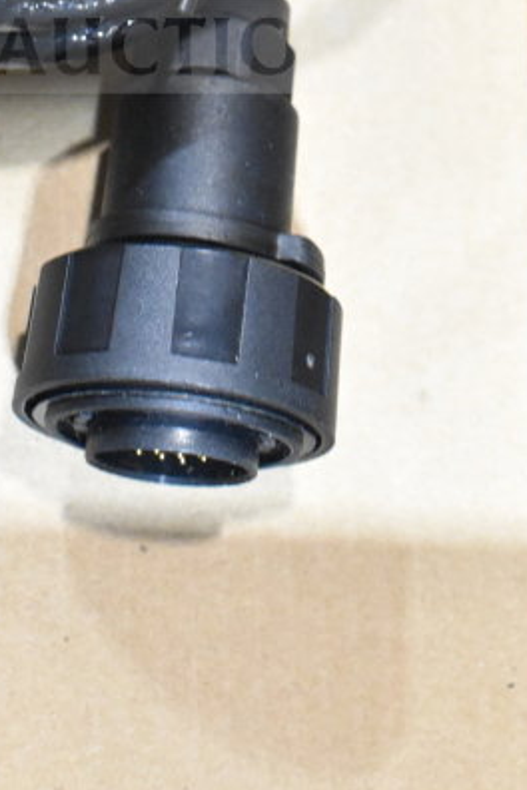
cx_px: 200
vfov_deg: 20.1
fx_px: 2130
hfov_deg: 14.1
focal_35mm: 97
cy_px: -65
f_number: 7.1
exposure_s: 1/200
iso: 6400
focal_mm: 28
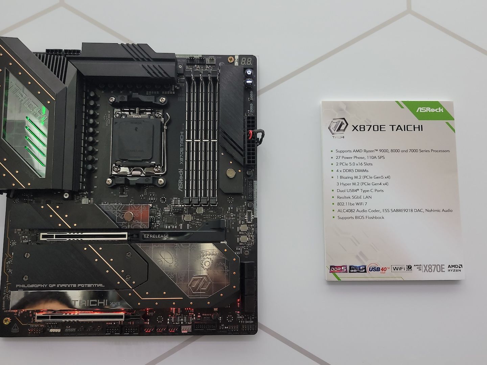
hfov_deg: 71.6
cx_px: 244
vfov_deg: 56.8
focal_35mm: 24
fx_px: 338
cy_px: 182
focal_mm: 6.7
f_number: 1.8
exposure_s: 1/120
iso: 50
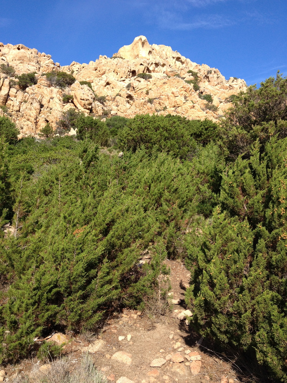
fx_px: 387
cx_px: 144
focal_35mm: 35
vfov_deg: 52.6
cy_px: 192
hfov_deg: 40.7
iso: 64
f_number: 2.4
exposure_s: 1/920
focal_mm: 4.28
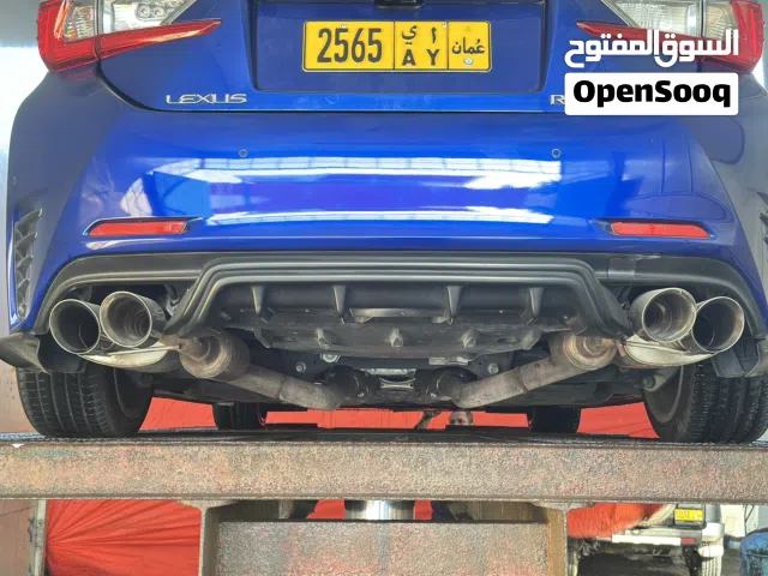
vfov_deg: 30.3
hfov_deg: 39.7
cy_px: 288
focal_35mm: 48
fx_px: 1065
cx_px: 384
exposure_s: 1/60
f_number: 1.78
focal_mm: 6.86
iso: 160
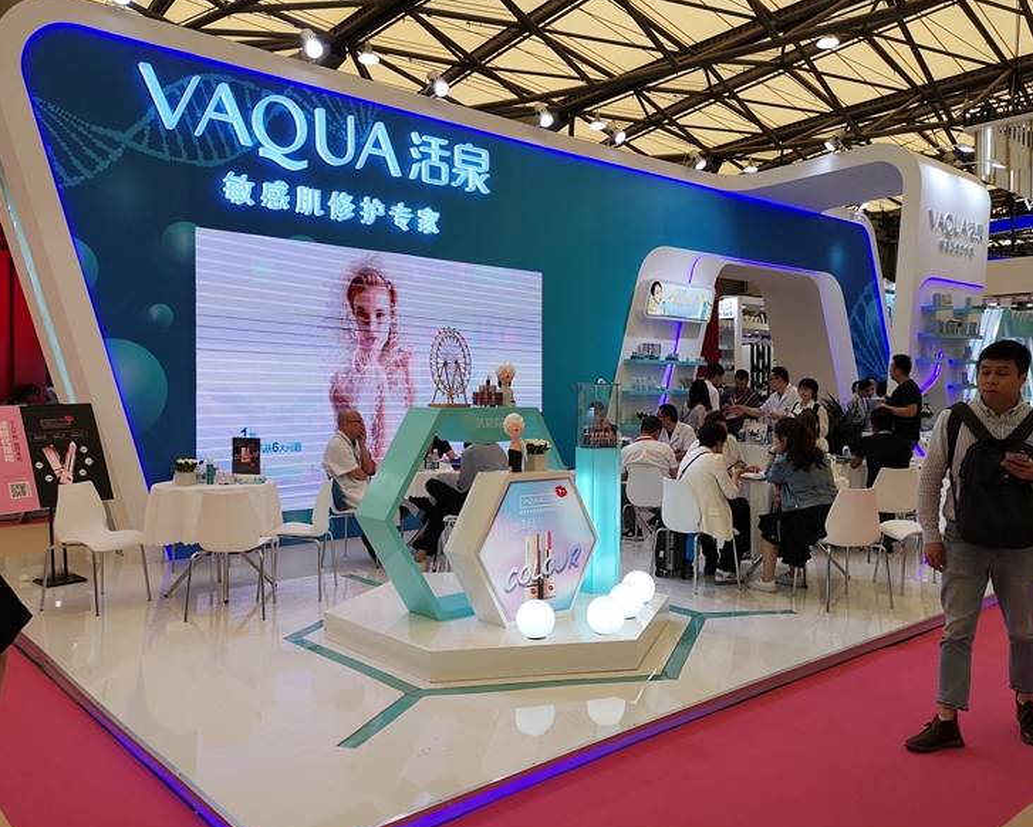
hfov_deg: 60.4
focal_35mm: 29
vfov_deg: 50.0
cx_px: 521
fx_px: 887
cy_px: 411
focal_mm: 3.95
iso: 200
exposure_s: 1/900
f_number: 1.8
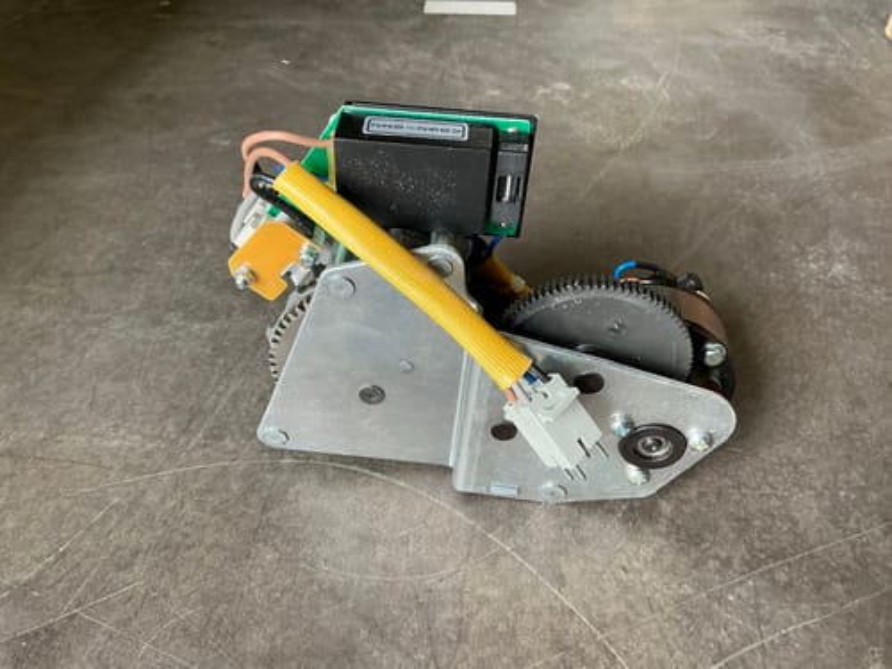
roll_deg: -1.8
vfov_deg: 49.7
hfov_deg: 63.4
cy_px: 334
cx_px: 446
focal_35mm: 28
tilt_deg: -42.2
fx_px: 722
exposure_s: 1/101
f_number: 1.8
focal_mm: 3
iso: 64
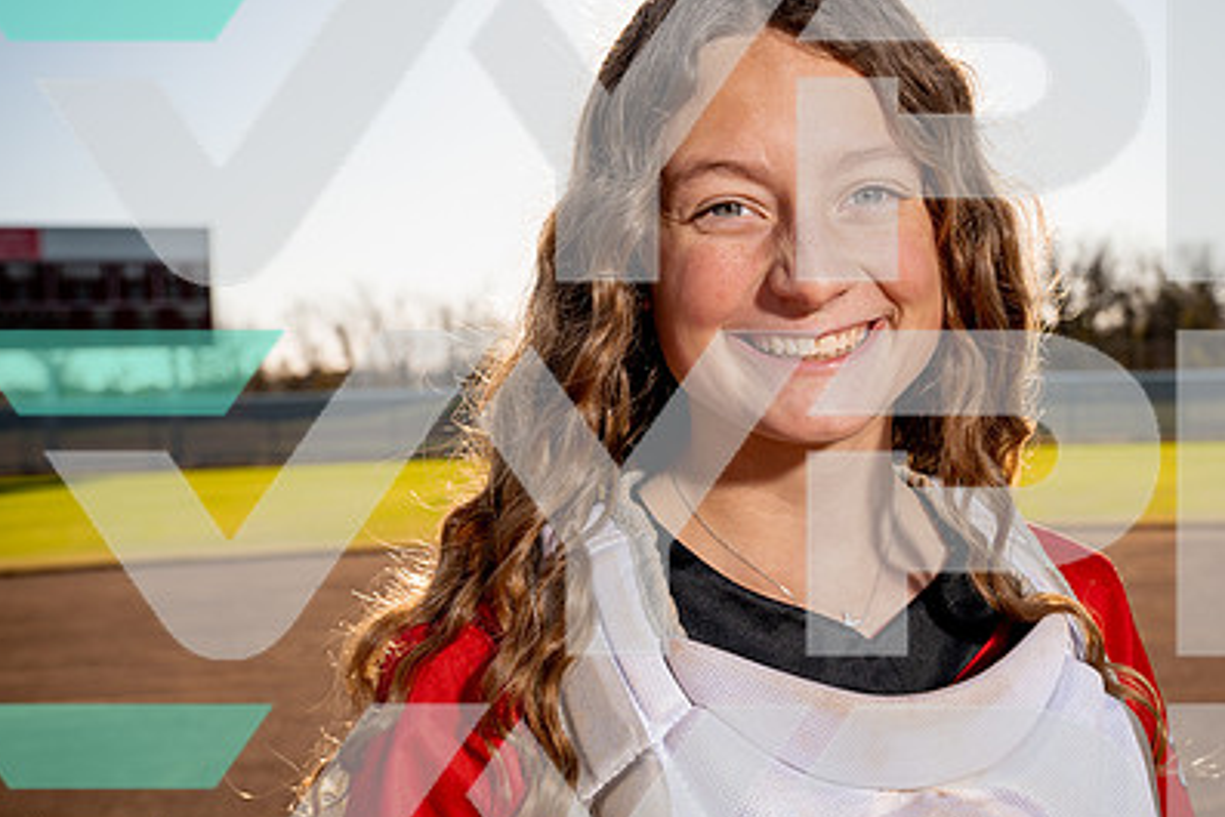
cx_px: 779
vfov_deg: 26.0
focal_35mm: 52
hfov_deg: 37.9
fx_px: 1770
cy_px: 474
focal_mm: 34
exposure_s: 1/250
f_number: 5.6
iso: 100
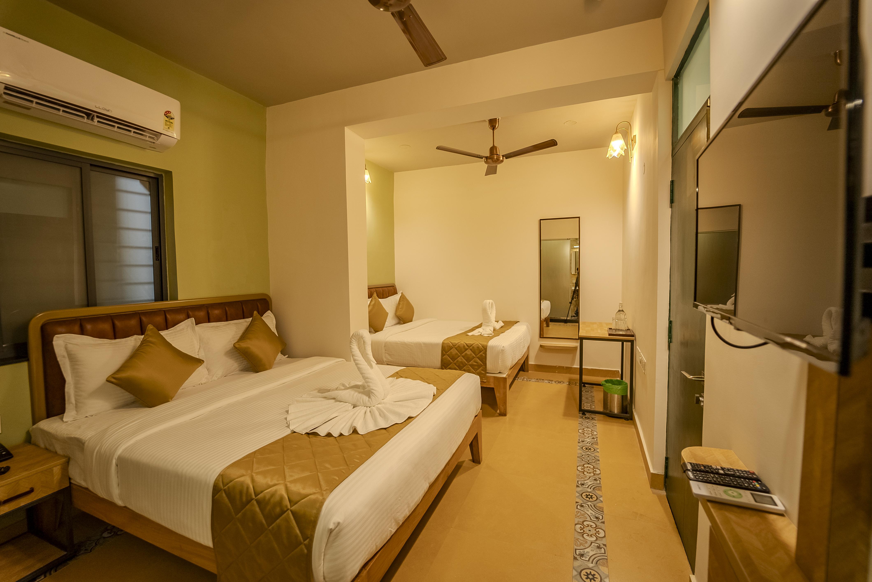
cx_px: 436
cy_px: 291
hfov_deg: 104.2
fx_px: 339
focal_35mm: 14
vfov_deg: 81.3
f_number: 2.8
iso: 640
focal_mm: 14
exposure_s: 1/50
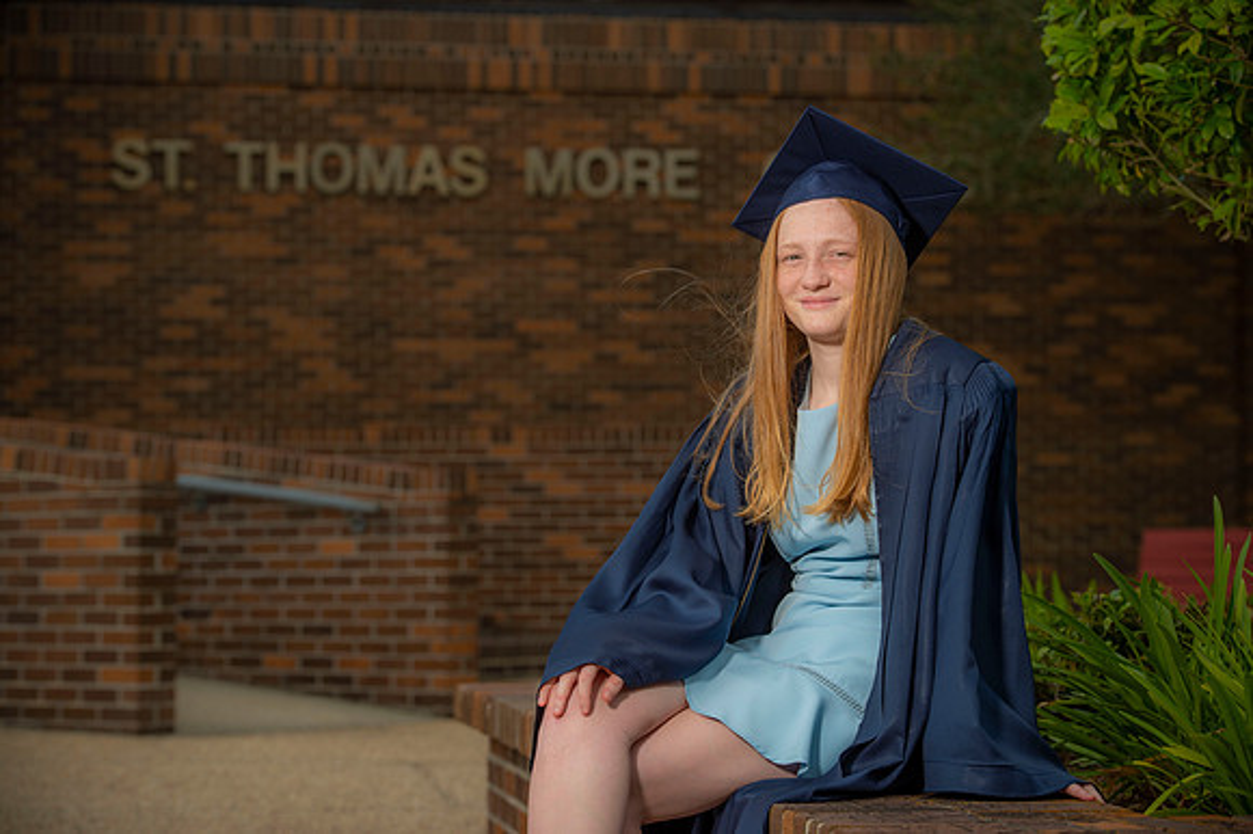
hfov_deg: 20.8
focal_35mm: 98
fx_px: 3409
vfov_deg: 13.9
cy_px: 417
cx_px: 626
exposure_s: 1/250
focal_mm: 98
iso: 80
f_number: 5.6
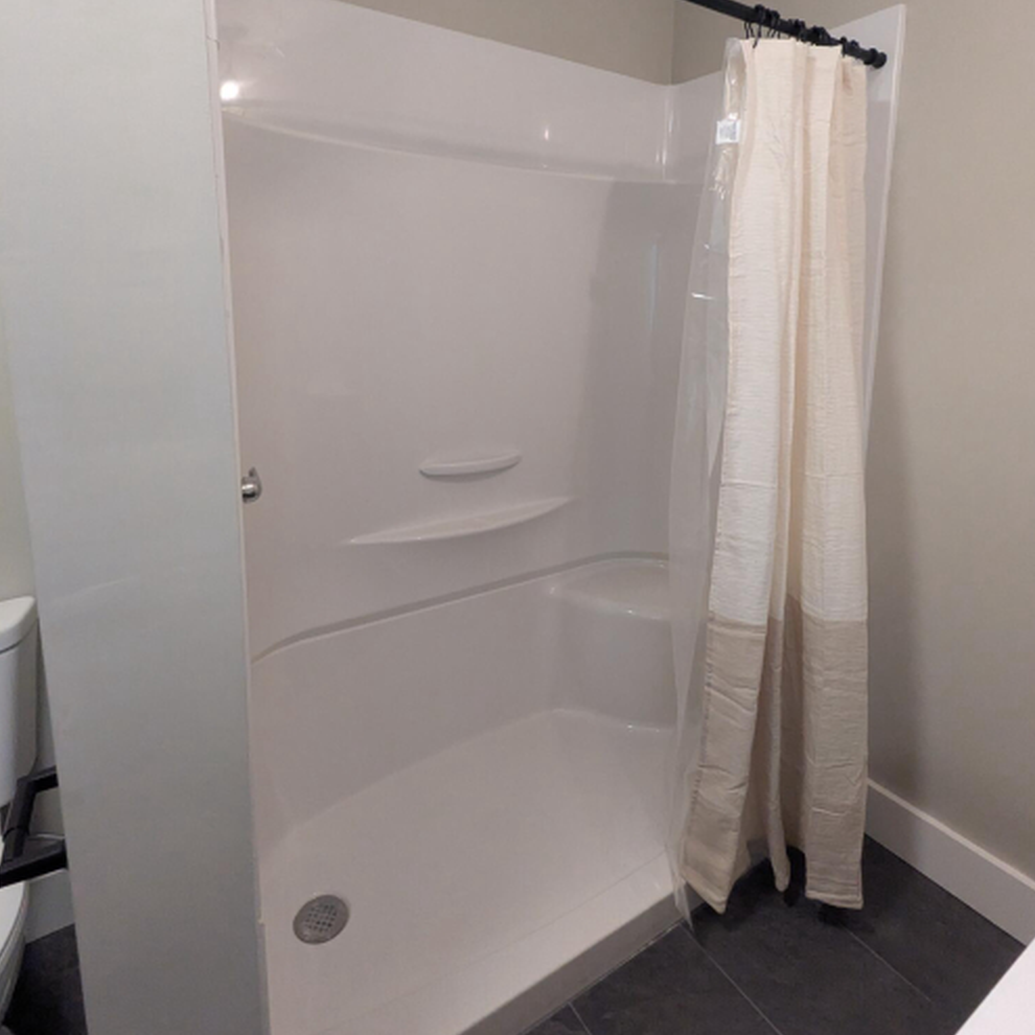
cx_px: 519
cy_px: 391
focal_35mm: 19
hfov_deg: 77.7
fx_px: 643
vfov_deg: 76.4
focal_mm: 2.35
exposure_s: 1/120
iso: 741
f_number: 2.2
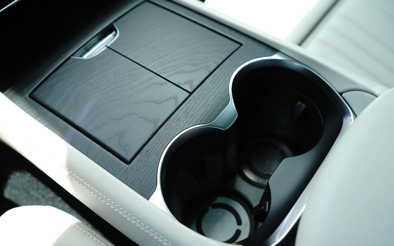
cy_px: 124
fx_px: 397
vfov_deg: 34.4
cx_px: 196
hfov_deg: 52.8
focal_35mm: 37
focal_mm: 36
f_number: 4
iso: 500
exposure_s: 1/400
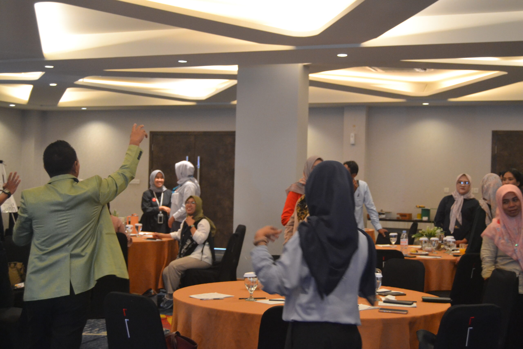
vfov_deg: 25.8
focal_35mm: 52
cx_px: 262
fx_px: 763
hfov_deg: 37.8
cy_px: 174
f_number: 4.5
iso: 2200
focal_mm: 35
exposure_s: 1/60
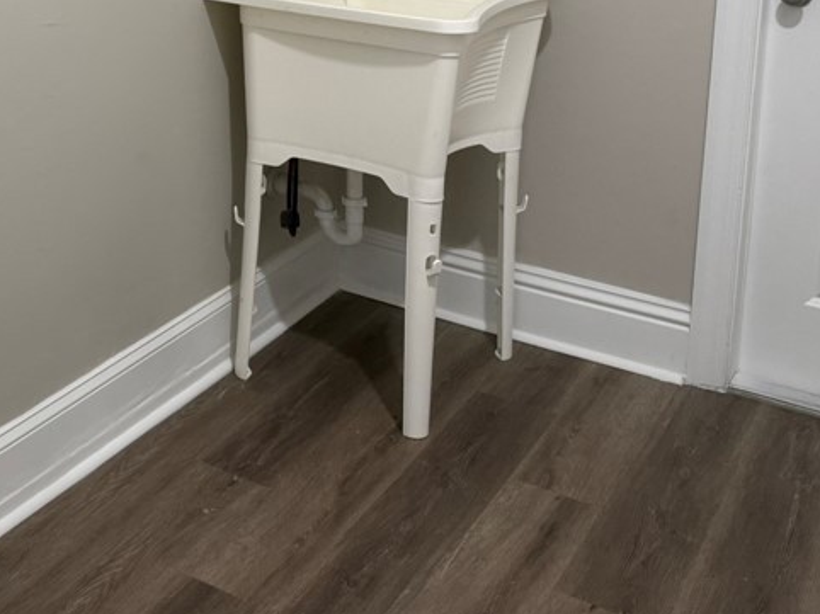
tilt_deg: -8.4
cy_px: -29
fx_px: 1208
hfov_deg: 36.3
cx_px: 170
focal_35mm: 51
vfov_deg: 26.7
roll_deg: -0.4
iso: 200
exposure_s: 1/60
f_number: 1.78
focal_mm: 6.76
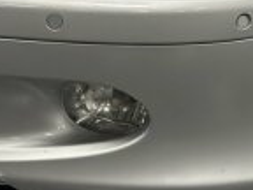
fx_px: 1564
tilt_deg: -10.2
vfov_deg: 6.9
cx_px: 437
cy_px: -79
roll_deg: -5.1
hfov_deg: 8.9
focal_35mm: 214
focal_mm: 6.86
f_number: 1.78
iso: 125
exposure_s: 1/75
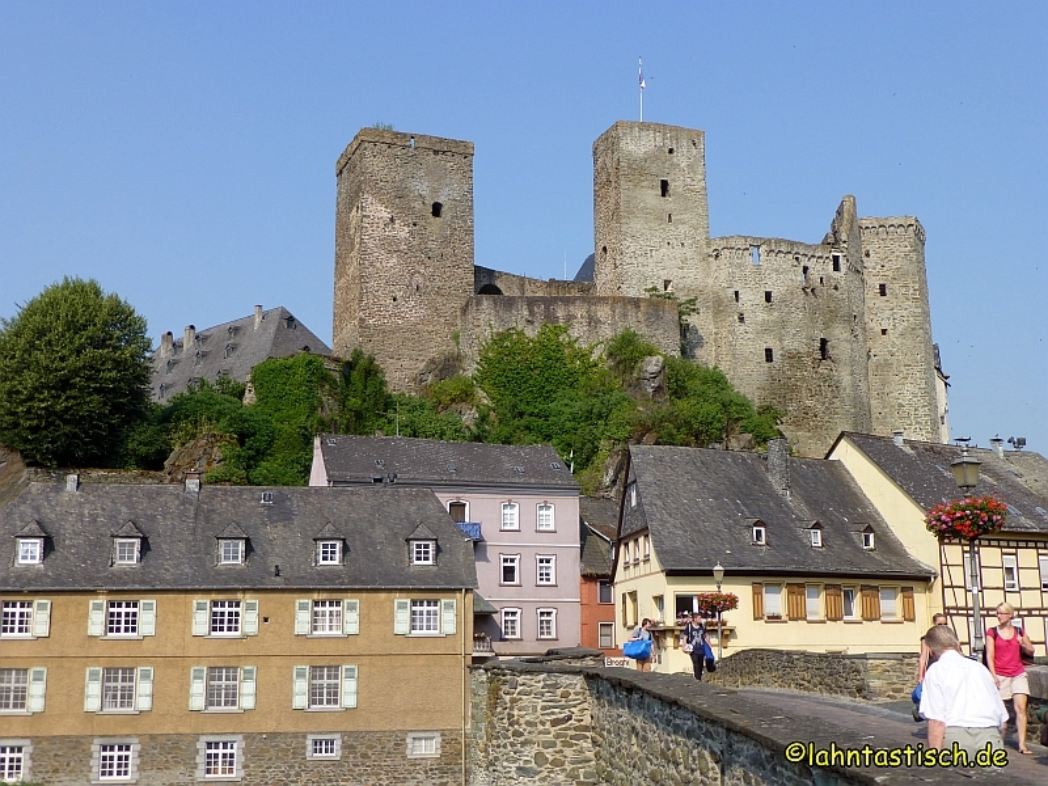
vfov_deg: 36.8
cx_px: 524
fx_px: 1181
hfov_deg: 47.9
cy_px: 393
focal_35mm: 39
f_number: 3.9
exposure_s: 1/800
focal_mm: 6.9
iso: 100
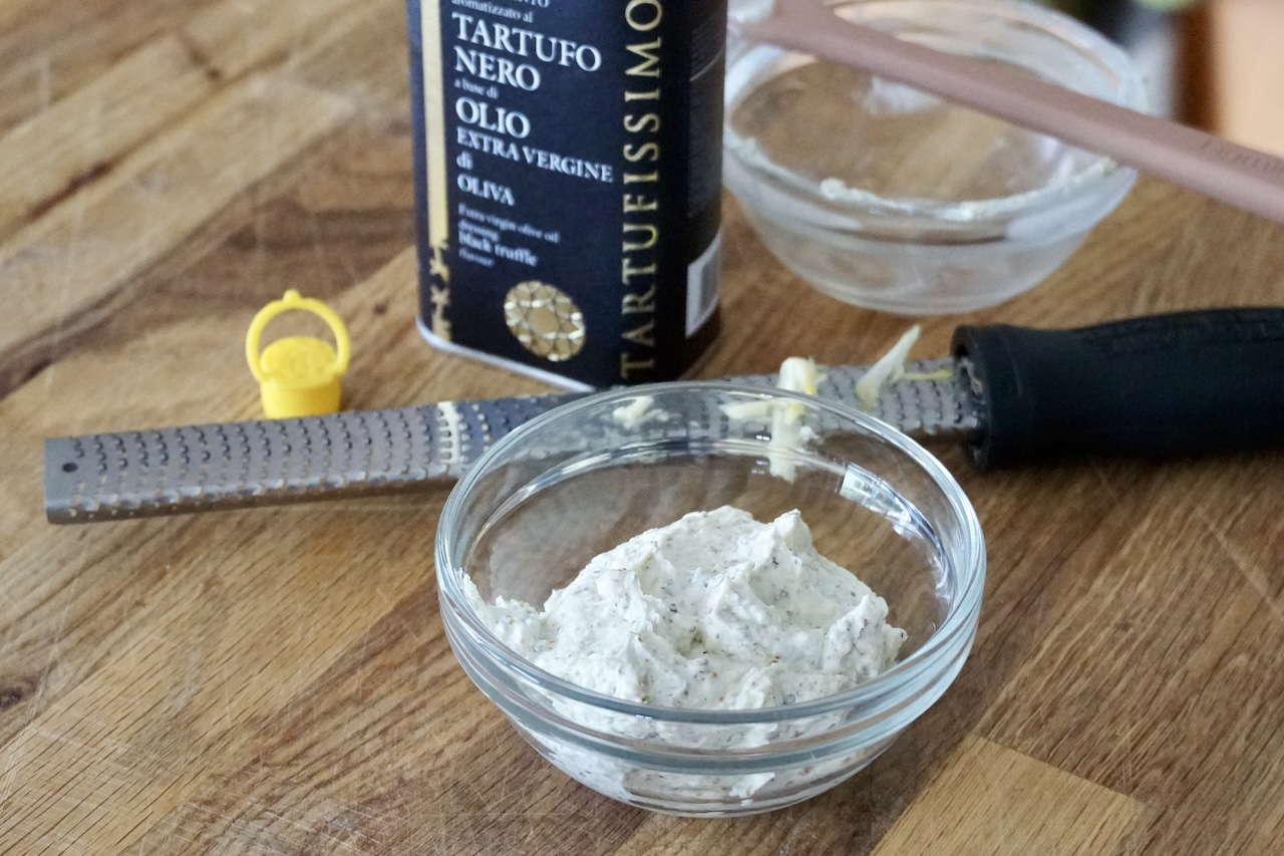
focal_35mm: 63
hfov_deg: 31.9
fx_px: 2247
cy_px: 428
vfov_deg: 21.6
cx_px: 642
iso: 6400
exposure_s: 1/125
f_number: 5
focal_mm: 42
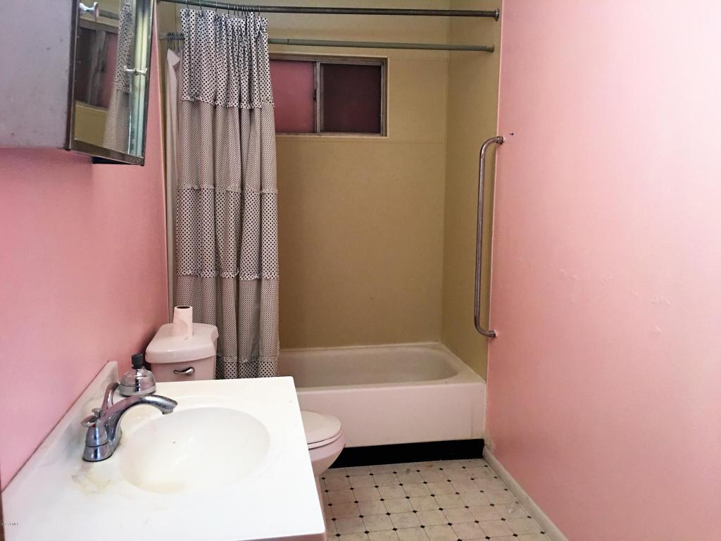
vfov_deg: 48.2
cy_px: 270
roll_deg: +0.0
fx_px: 604
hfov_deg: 61.7
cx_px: 360
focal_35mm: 29
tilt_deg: -8.3
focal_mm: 4.15
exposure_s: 1/15
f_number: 2.2
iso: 100
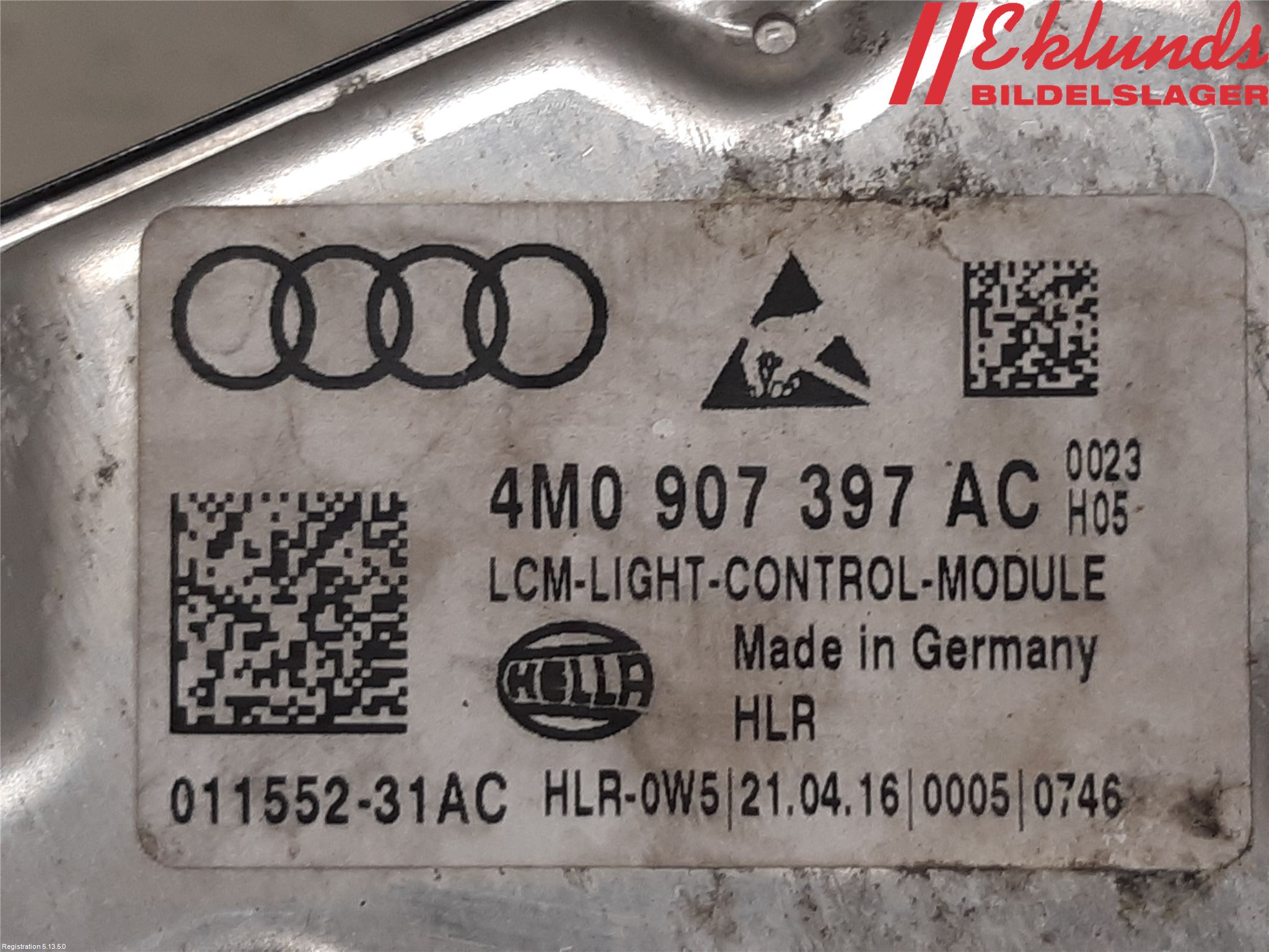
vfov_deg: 53.1
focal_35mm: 26
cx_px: 634
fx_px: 953
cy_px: 476
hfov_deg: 67.3
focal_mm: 3.93
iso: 50
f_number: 1.7
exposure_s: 1/50
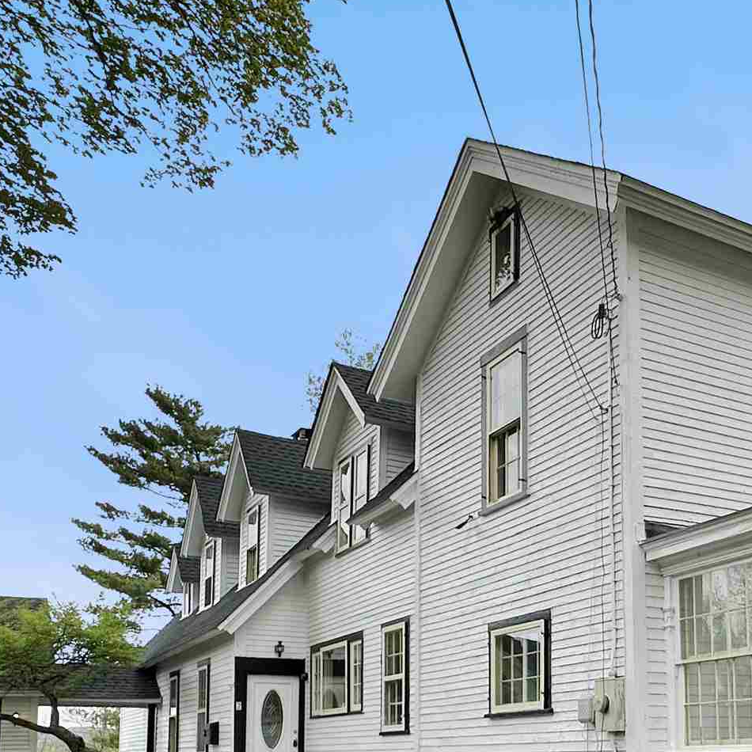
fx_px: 983
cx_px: 613
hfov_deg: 40.0
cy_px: 638
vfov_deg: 39.6
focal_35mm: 40
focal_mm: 2.22
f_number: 2.2
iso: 40
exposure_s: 1/572
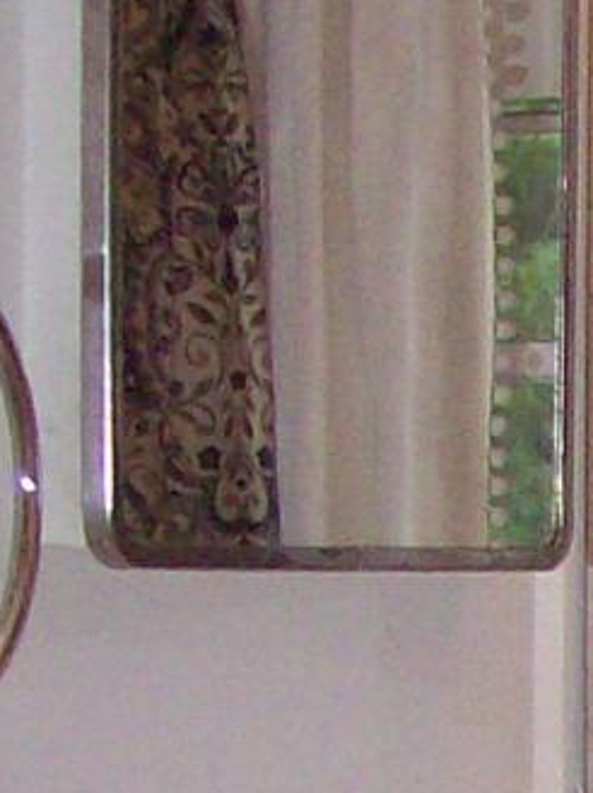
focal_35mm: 219
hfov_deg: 6.3
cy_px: 1323
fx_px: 5012
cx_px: 1743
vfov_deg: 8.8
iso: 140
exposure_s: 1/64
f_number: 2.7
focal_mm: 6
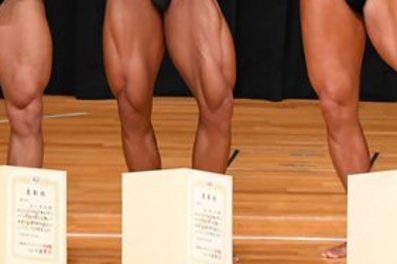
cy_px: -13
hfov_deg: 3.1
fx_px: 7285
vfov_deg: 2.1
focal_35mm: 661
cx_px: 247
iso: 4000
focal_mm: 160
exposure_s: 1/400
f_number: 5.6
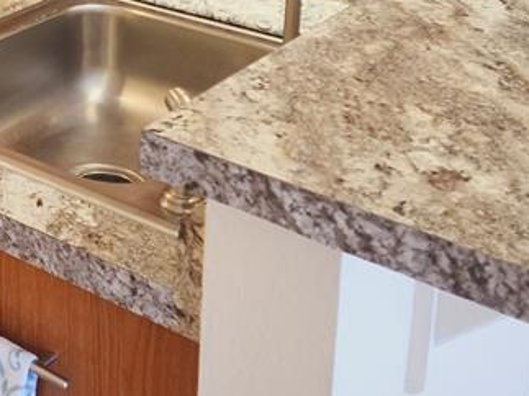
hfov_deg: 24.4
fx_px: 1115
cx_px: -95
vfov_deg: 18.5
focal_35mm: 73
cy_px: -146
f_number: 1.8
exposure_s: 1/120
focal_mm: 6.4
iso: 320
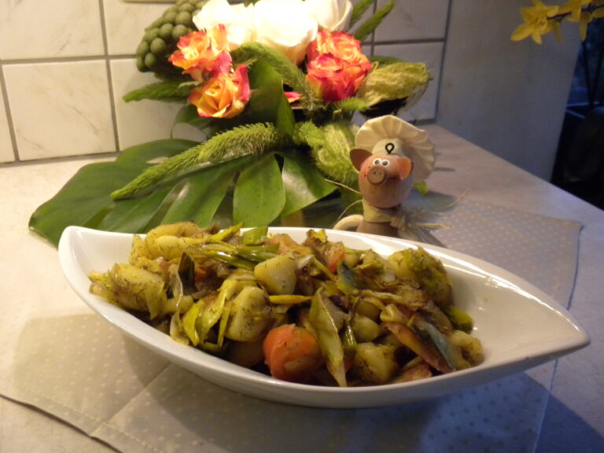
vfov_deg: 38.7
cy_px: 226
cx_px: 302
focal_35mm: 37
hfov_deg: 50.1
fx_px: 646
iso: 400
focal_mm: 6.6
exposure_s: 1/76
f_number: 3.5
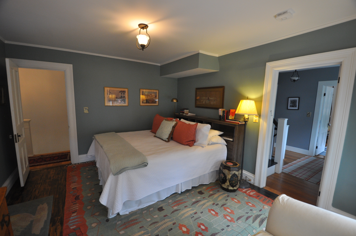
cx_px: 178
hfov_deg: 100.5
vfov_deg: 77.2
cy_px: 118
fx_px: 148
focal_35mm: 15
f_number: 4
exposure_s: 1/60
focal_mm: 10
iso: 560
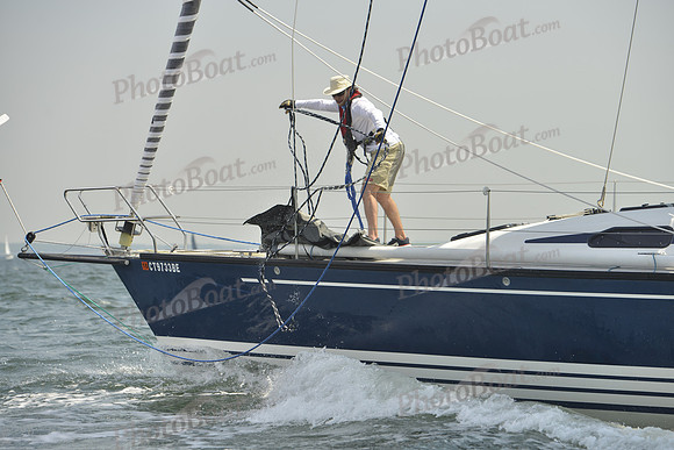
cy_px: 225
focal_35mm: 125
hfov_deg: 16.4
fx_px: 2341
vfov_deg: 11.0
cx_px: 337
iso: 200
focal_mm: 125
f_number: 6.3
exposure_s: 1/1250
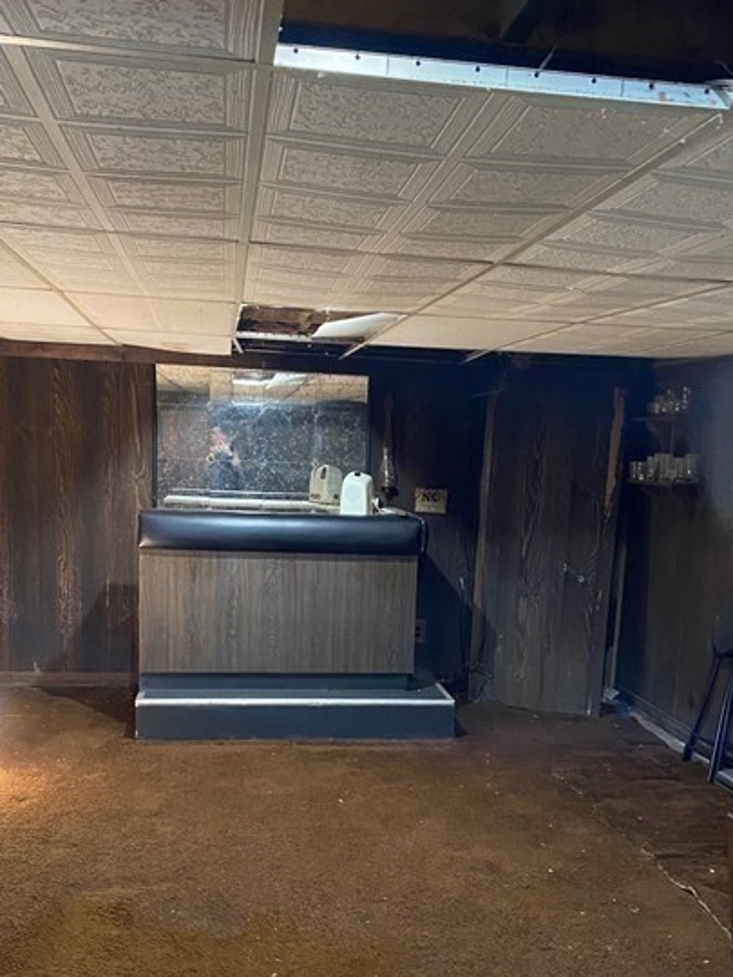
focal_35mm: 37
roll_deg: -2.5
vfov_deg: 49.6
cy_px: 613
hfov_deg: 38.7
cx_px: 355
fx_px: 1045
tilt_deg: -7.9
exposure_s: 1/30
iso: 800
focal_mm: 4.25
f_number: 1.8
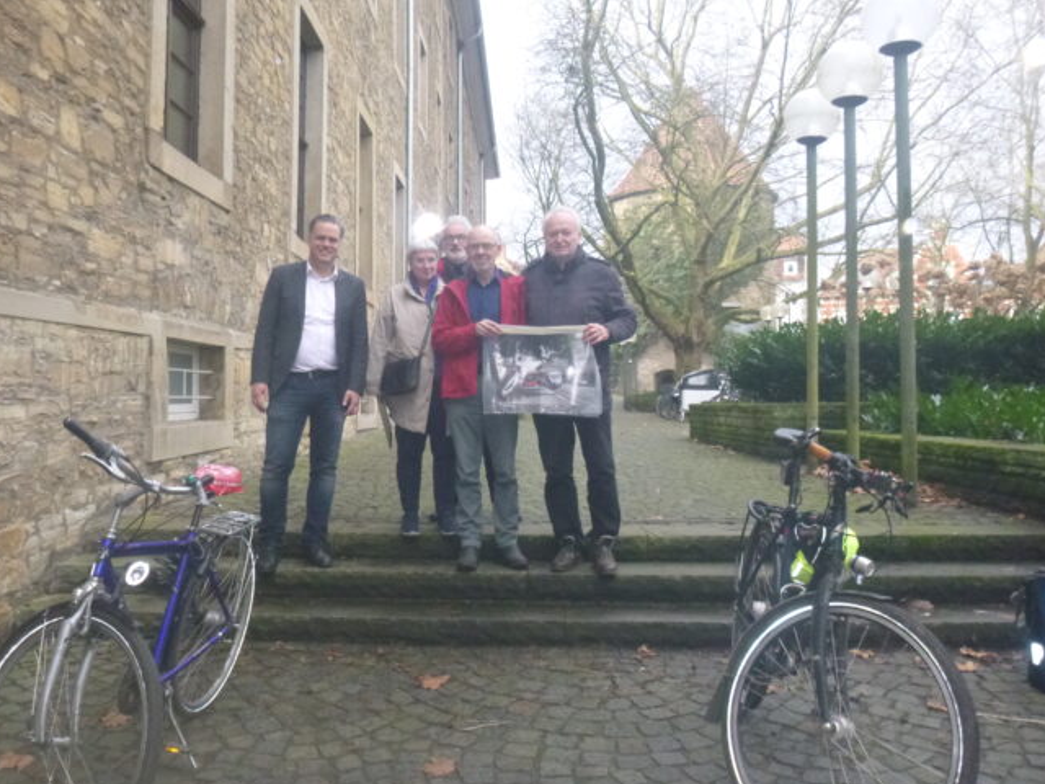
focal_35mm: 30
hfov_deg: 59.9
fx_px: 906
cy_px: 363
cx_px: 477
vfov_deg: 46.8
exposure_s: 1/60
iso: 400
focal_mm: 4.5
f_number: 3.9
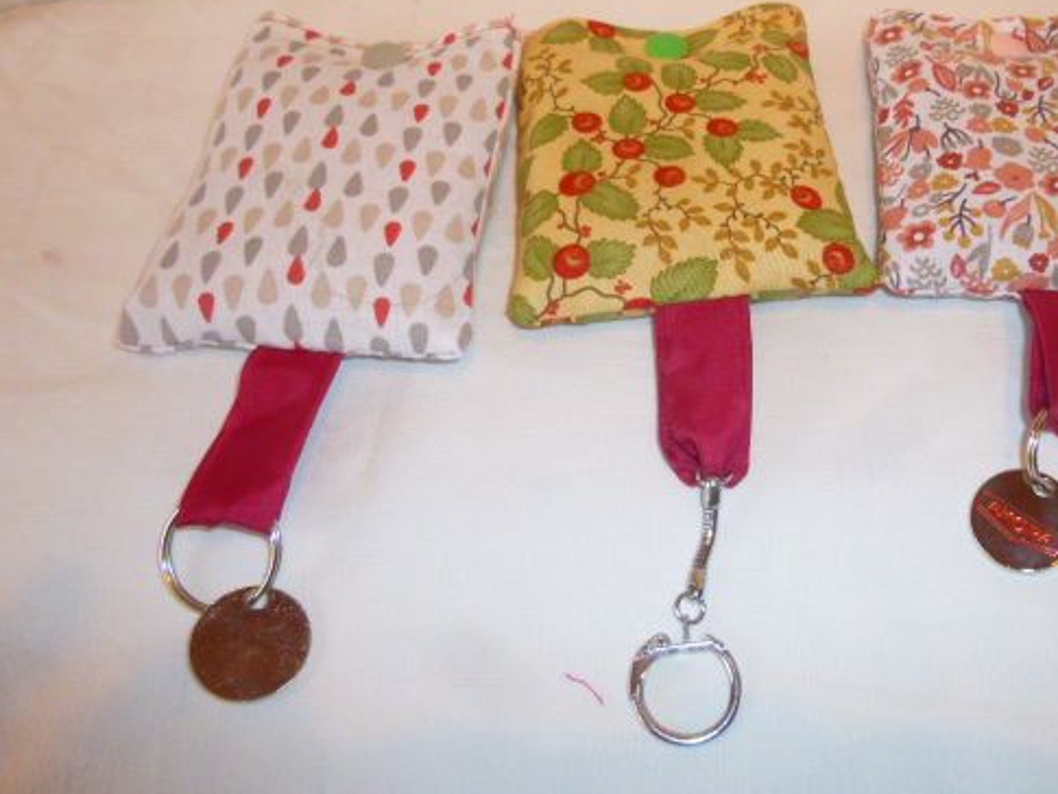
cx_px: 696
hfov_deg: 54.3
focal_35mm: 33
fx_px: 1009
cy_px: 288
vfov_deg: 42.6
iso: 200
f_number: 3.1
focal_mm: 4.5
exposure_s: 1/60
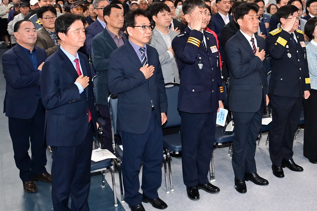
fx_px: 423
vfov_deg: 27.7
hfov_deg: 40.1
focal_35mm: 48
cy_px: 51
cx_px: 233
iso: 2000
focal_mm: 21
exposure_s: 1/200
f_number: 5.6
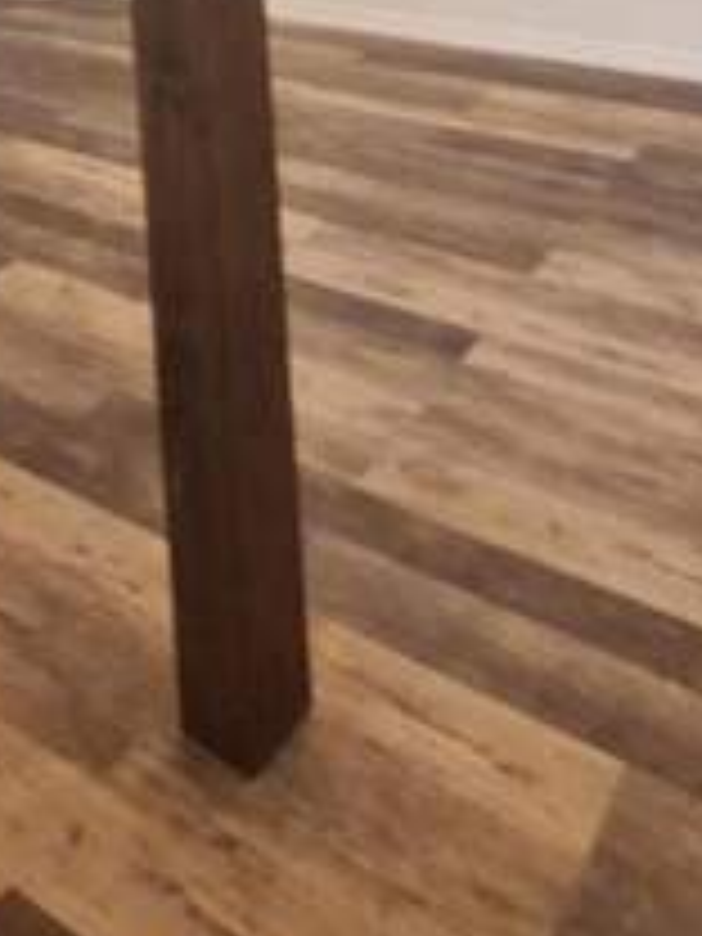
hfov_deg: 35.8
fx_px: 1082
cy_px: -320
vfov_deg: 32.8
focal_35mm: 40
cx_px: 436
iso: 200
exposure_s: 1/40
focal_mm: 1.74
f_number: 2.2
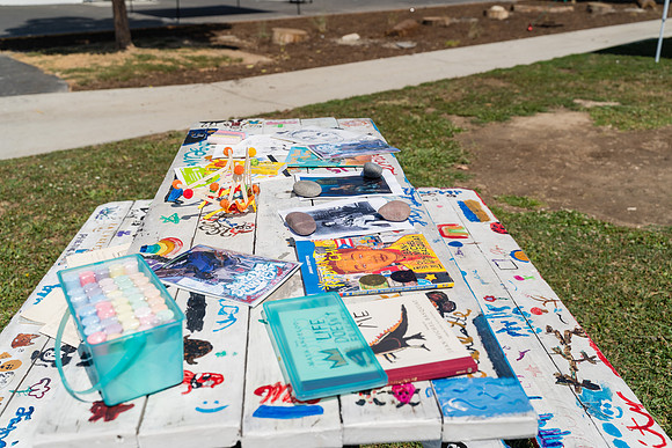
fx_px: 635
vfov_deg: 38.9
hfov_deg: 55.8
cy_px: 224
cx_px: 336
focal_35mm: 34
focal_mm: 34
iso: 100
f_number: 4
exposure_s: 1/2000
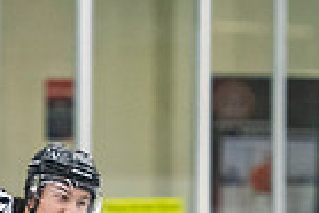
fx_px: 6591
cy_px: 304
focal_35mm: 743
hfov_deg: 2.8
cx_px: 167
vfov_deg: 1.9
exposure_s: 1/800
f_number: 3.2
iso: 2500
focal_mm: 160
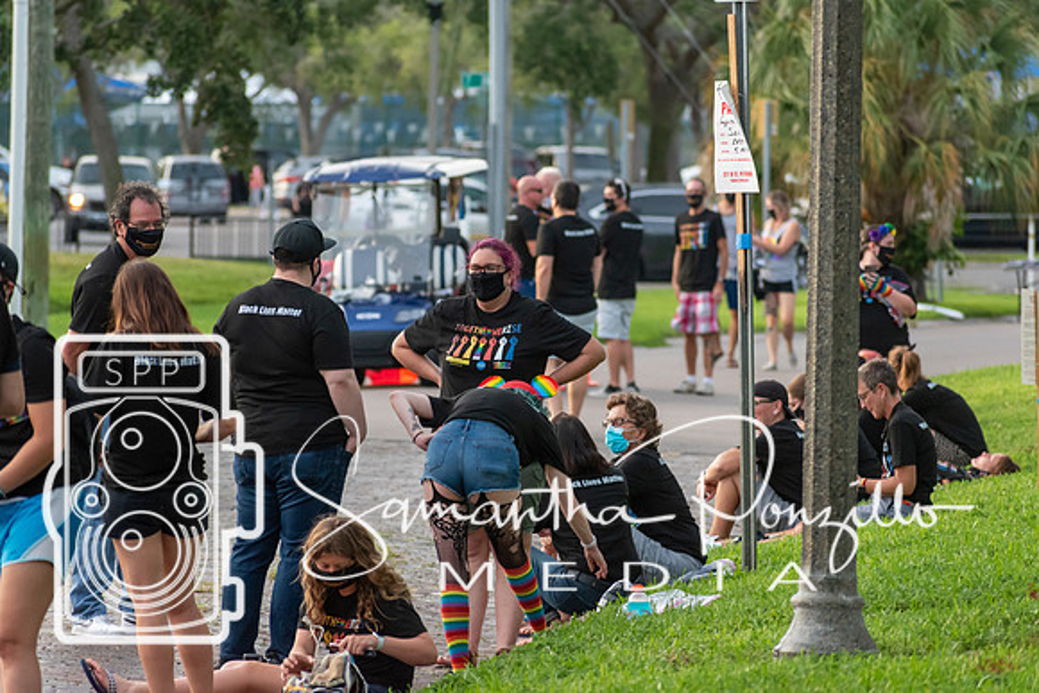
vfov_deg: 4.0
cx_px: 520
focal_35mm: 343
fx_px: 9897
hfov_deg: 6.0
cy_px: 346
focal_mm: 220
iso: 1100
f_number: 5.6
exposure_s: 1/500
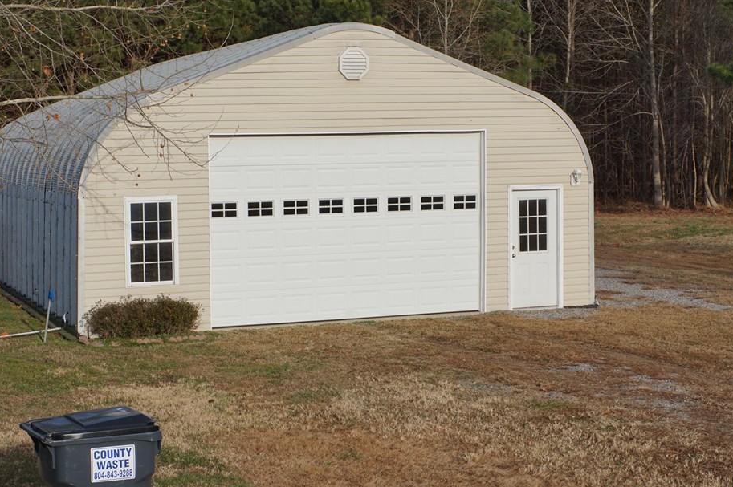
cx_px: 356
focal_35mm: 70
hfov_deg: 29.0
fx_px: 1416
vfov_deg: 19.5
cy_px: 225
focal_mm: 39
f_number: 10
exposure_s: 1/200
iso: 100
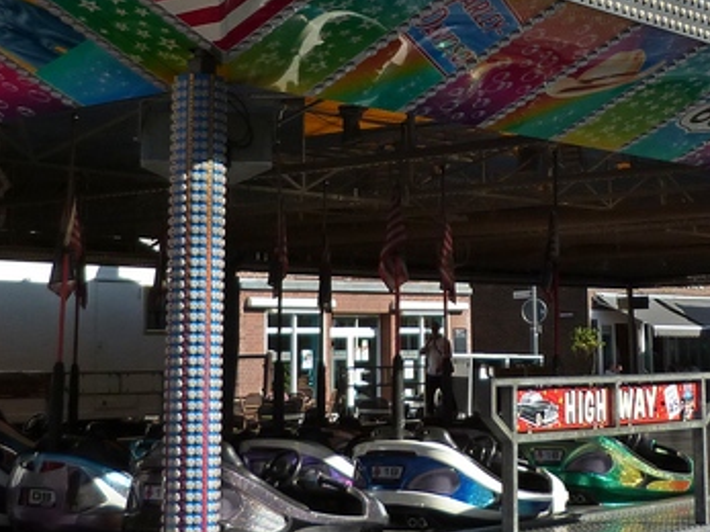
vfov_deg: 20.0
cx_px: 424
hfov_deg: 27.0
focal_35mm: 72
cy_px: 33
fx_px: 1476
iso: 100
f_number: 2.8
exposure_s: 1/1300
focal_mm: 4.5
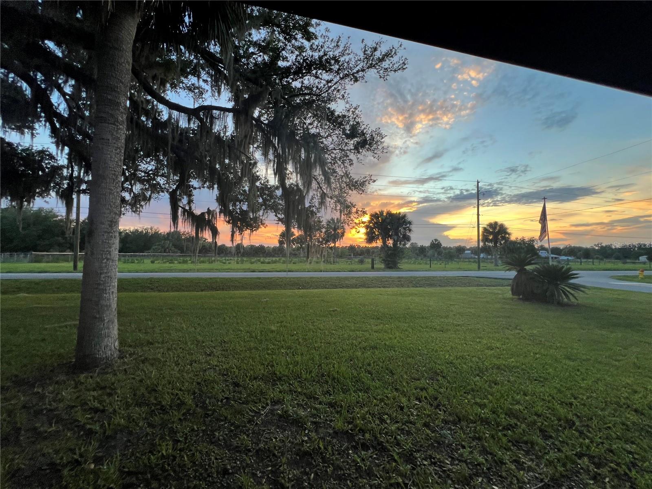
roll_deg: -1.4
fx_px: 245
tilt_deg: +3.6
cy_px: 244
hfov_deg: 106.2
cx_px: 326
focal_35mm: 13
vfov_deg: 89.9
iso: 80
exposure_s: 1/99
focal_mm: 1.57
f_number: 1.8
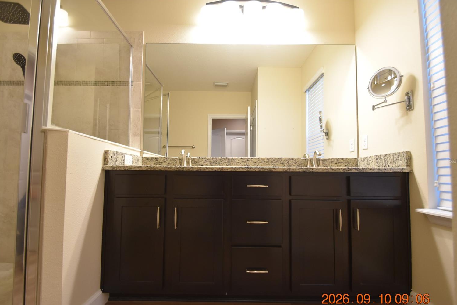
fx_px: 203
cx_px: 232
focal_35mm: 16
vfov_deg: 73.7
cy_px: 161
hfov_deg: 96.7
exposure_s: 1/60
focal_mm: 10
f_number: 3.5
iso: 1000
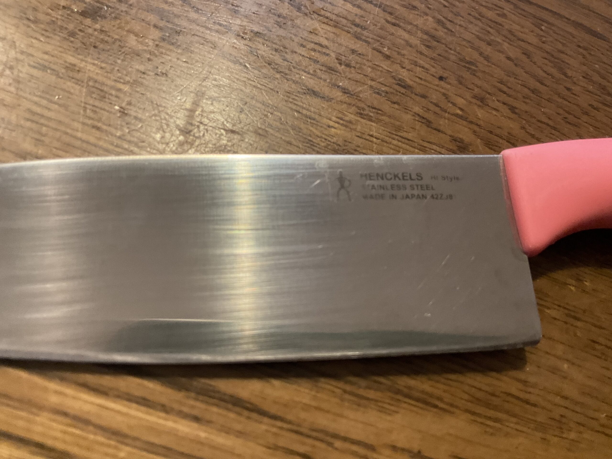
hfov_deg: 61.7
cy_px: 230
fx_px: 513
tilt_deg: -62.8
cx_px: 306
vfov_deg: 48.2
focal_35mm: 29
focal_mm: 3
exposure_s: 1/50
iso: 200
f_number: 1.8
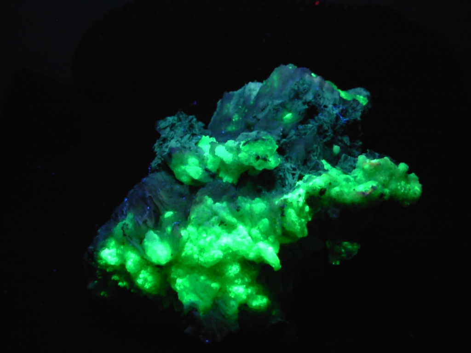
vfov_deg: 37.7
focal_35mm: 38
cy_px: 176
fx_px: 517
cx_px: 236
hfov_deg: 49.0
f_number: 2.9
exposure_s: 1
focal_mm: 6.3
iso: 163
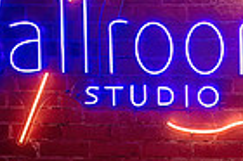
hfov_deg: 14.1
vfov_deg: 9.9
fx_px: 930
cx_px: 345
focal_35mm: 138
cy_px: 73
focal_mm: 30
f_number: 4
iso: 1000
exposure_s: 1/160
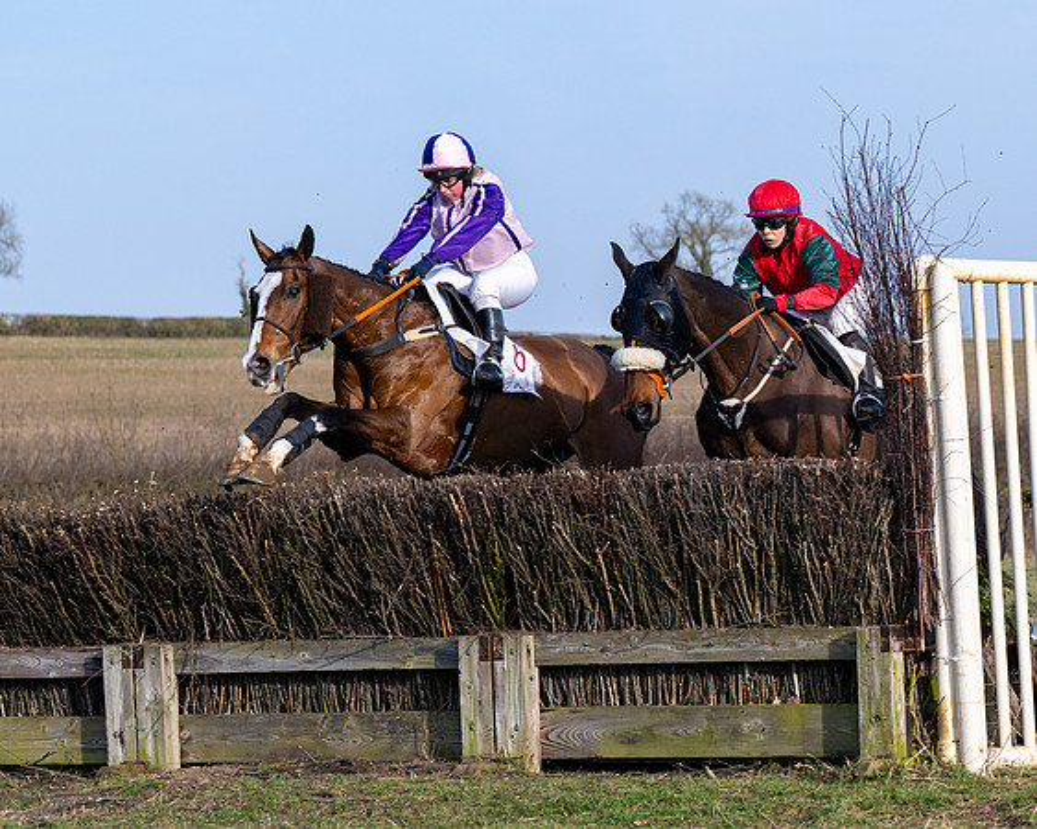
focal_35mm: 147
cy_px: 397
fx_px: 4503
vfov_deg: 10.5
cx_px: 803
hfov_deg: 13.1
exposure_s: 1/2000
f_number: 4
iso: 250
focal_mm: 70
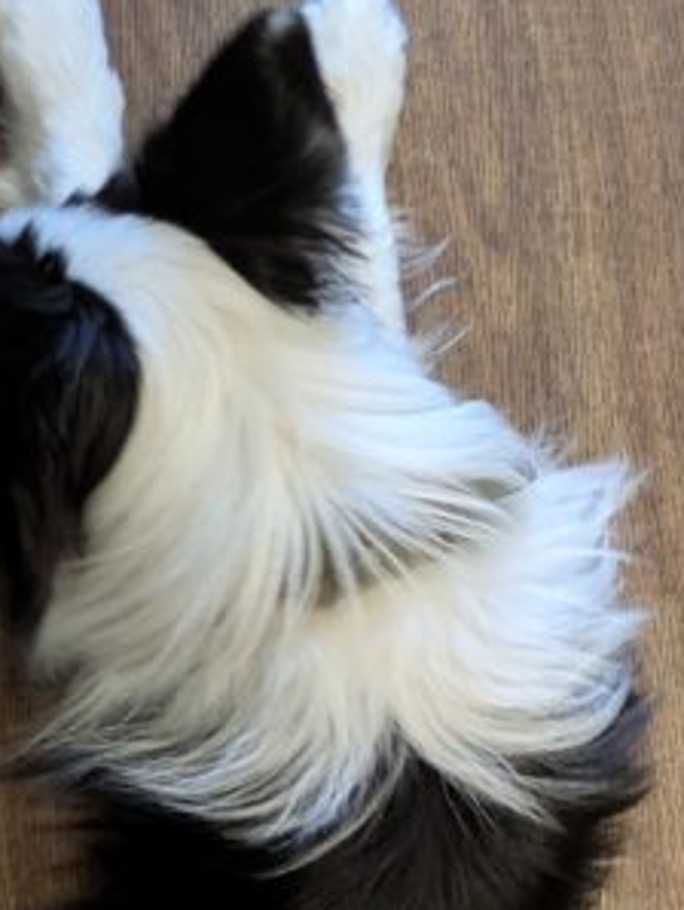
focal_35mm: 86
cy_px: 794
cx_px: 911
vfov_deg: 22.3
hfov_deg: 16.2
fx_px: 2263
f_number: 1.89
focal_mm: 5.43
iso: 381
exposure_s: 1/25
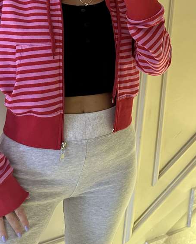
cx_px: 152
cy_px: 14
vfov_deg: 33.1
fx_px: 384
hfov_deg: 28.1
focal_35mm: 53
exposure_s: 1/60
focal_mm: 6.86
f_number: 1.78
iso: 400
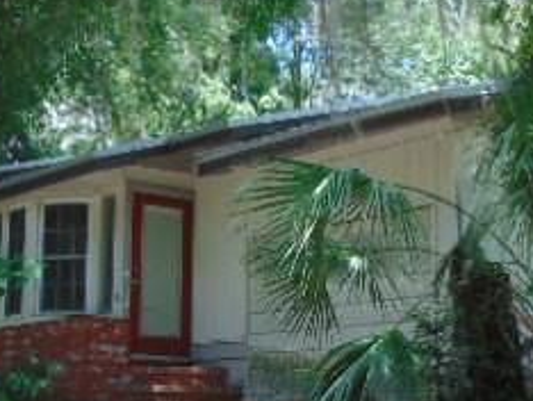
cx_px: 257
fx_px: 1264
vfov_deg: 18.0
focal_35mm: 82
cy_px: 278
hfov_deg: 23.8
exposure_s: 1/250
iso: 80
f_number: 3.1
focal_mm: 5.4
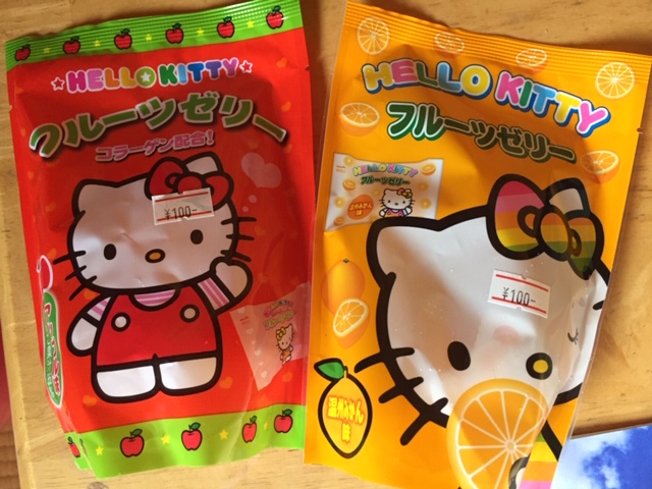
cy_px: 244
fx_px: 546
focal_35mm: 29
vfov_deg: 48.2
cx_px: 326
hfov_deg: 61.7
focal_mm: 4.15
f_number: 2.2
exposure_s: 1/30
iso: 160
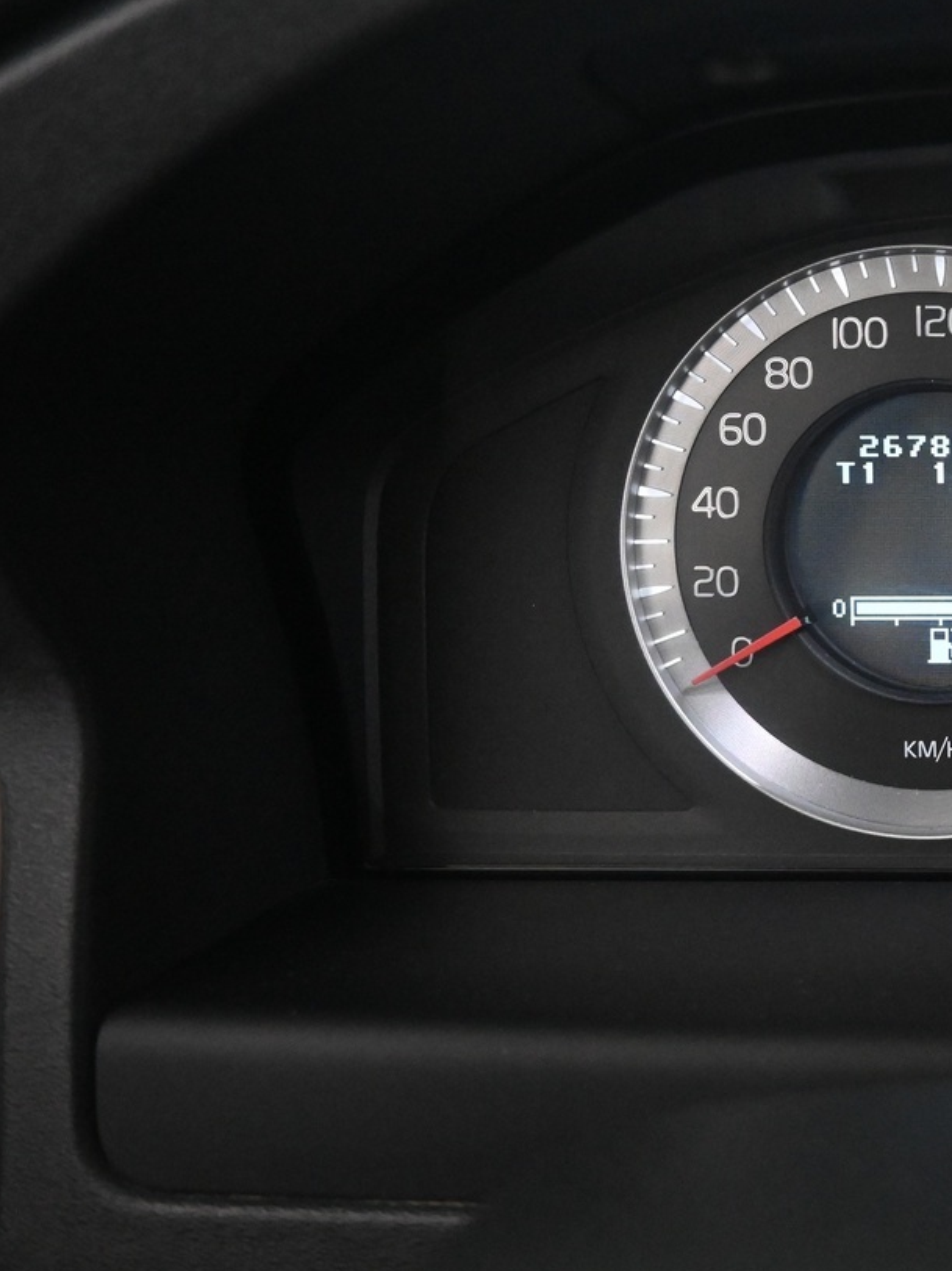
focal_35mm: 46
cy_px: 536
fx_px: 1688
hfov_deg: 26.5
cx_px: 1252
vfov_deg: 41.1
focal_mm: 16
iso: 4000
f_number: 4
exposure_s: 1/60
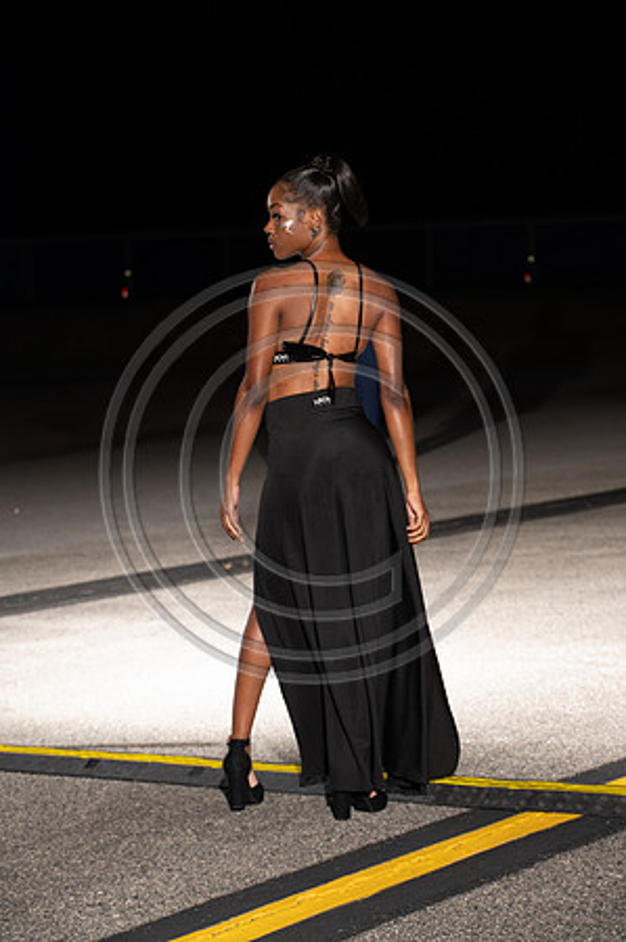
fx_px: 2562
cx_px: 313
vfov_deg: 20.8
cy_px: 471
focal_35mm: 98
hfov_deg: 13.9
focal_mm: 98
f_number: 6.3
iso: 1000
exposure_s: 1/200
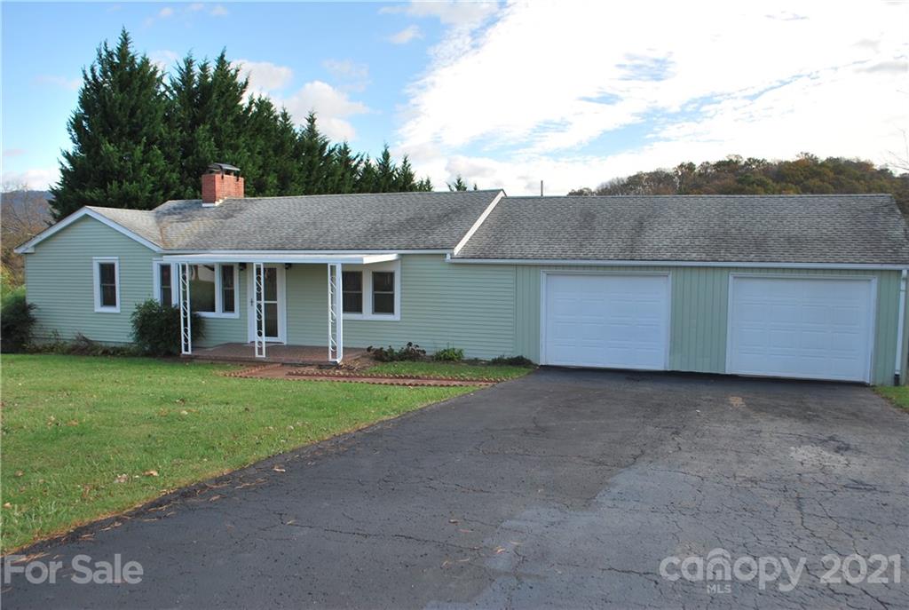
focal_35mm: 30
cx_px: 454
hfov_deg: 61.8
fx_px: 759
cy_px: 305
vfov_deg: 43.8
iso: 100
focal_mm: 20
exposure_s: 1/200
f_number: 7.1
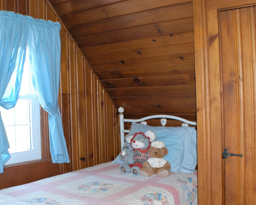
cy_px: 102
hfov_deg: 35.6
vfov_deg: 28.8
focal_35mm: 53
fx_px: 398
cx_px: 129
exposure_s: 1/60
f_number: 4.5
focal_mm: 31
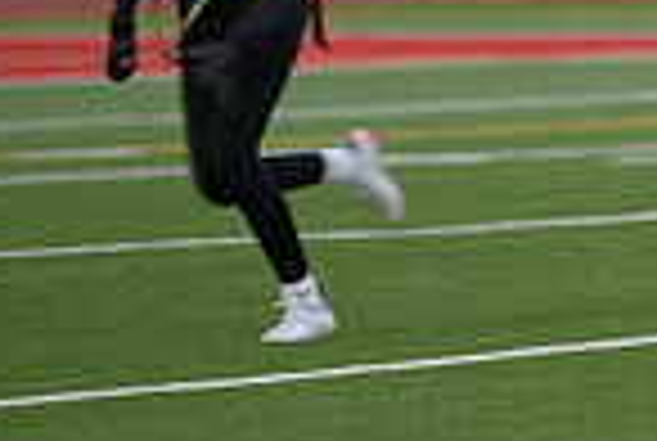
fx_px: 10881
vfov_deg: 2.3
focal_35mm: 595
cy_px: -25
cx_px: 918
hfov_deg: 3.4
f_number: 2.8
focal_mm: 150
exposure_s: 1/200
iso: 110
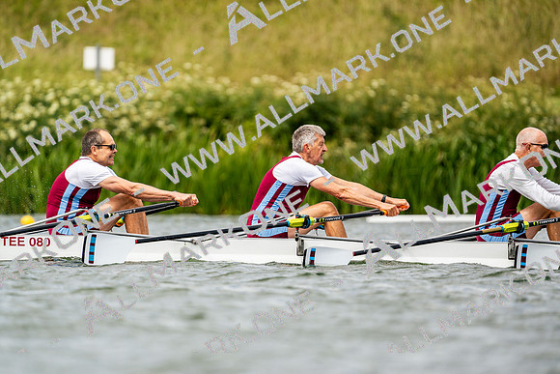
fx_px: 9335
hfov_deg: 3.4
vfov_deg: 2.3
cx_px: 280
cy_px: 187
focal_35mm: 600
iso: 320
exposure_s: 1/2000
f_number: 6.3
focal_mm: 600
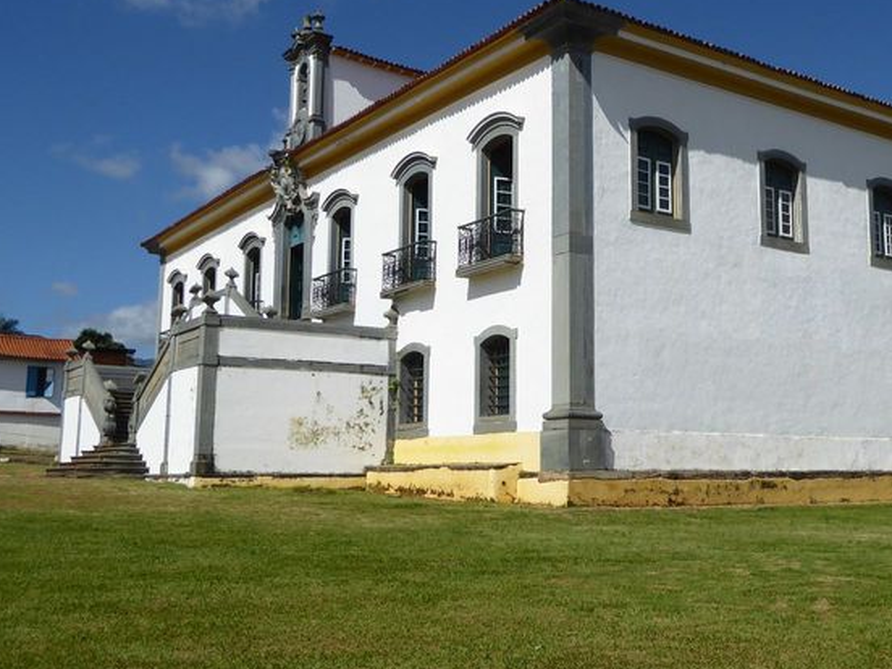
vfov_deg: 34.3
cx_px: 543
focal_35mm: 42
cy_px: 307
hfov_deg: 44.5
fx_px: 1082
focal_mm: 5
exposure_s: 1/1600
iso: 80
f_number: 3.5
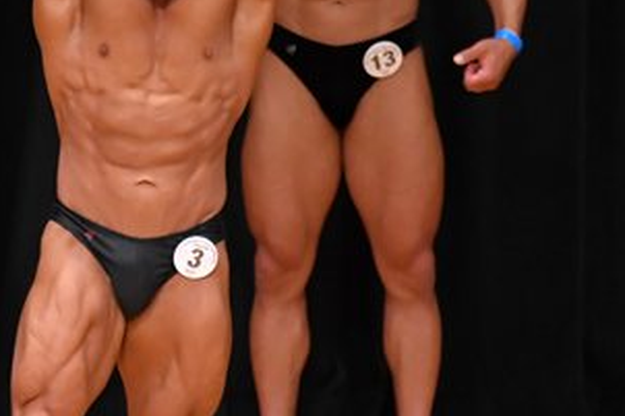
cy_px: 226
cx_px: -169
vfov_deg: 1.8
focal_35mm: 770
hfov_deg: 2.7
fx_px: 13360
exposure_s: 1/400
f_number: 5.6
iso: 4000
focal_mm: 200
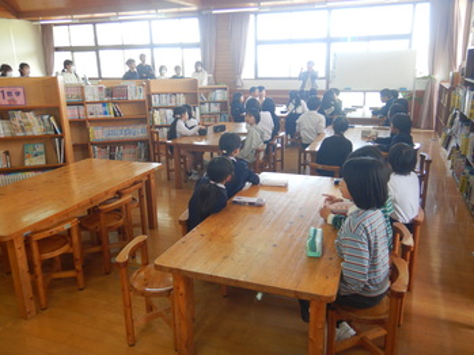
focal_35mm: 29
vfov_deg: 48.3
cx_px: 237
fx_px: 397
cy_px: 178
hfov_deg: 61.6
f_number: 2.8
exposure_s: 1/30
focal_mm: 5.1
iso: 140
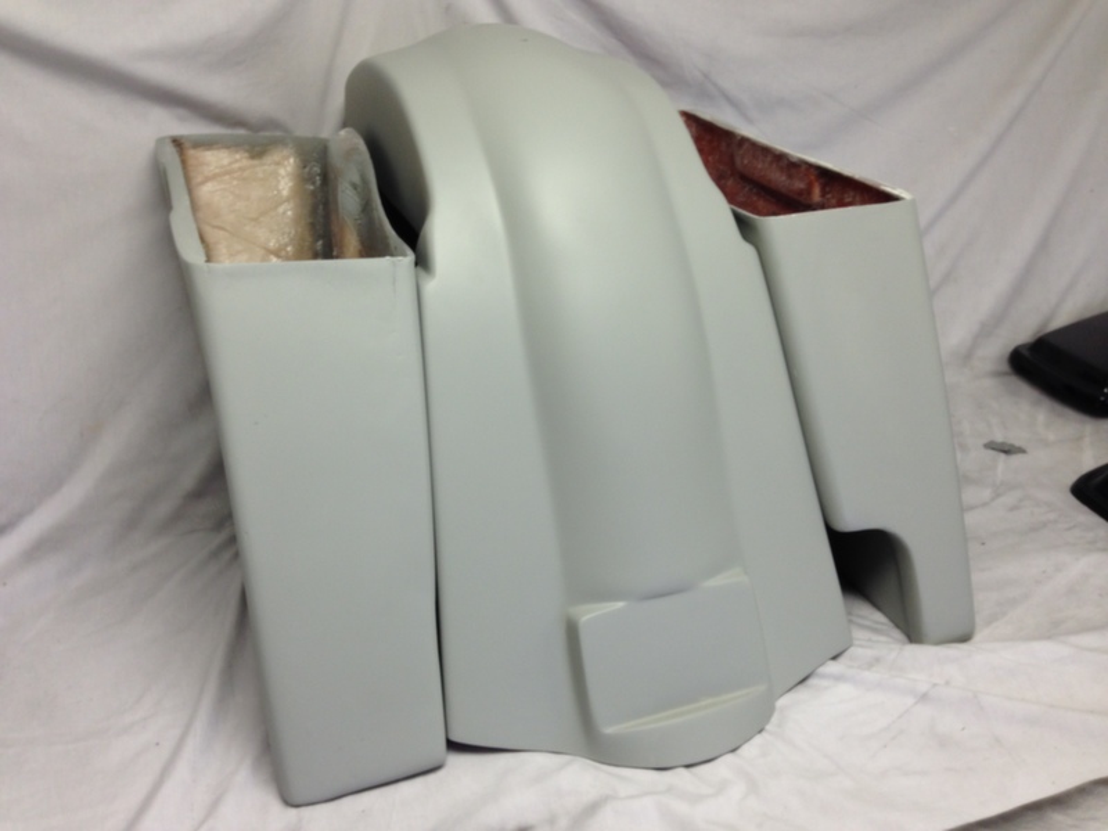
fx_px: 1056
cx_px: 554
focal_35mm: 33
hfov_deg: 55.4
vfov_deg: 42.9
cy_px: 416
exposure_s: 1/30
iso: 64
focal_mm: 4.12
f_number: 2.4
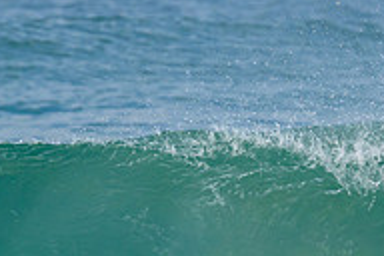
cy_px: 297
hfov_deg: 1.0
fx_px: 22270
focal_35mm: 2088
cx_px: 451
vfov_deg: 0.7
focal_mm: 560
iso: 800
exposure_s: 1/2000
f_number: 11
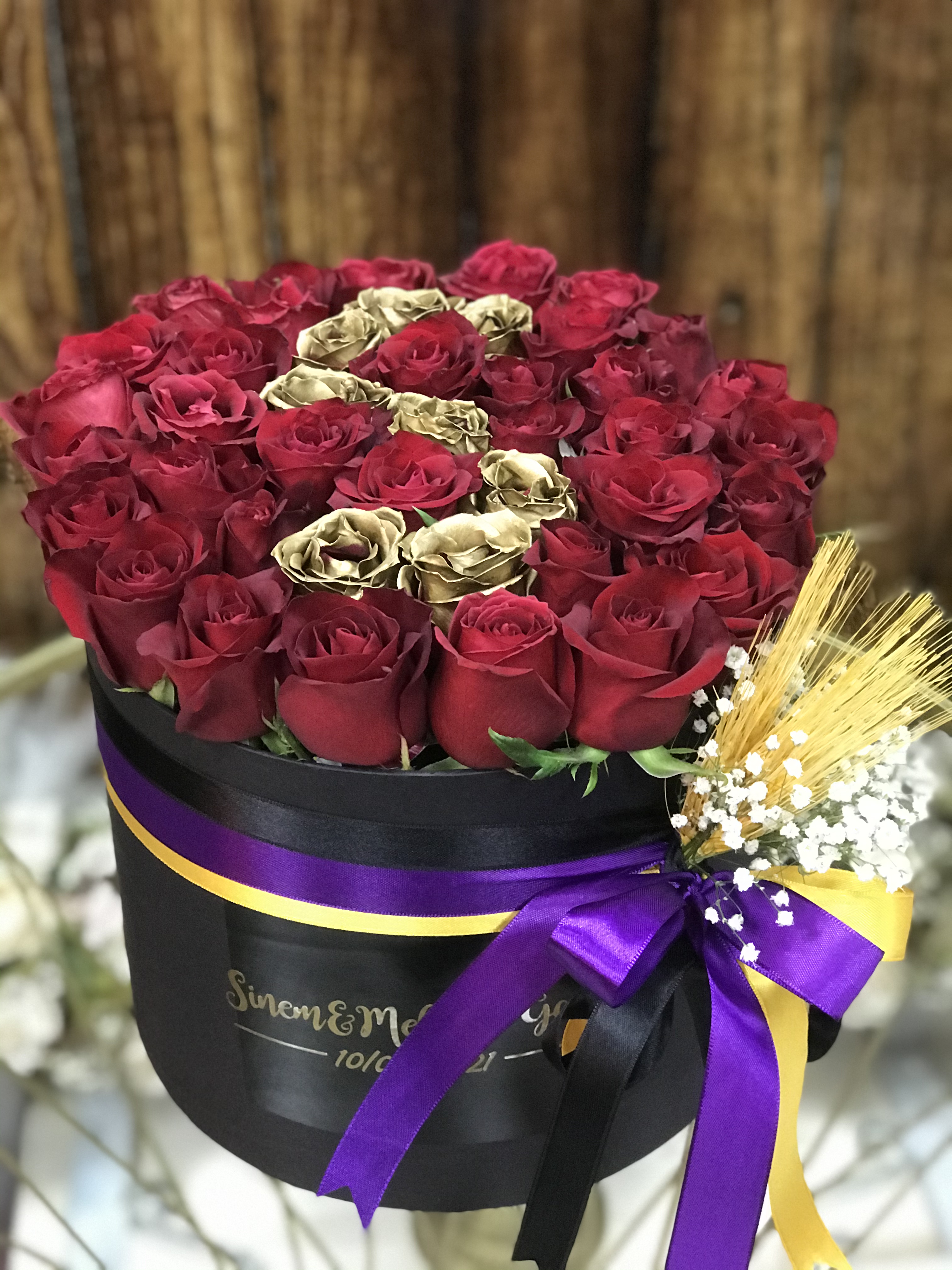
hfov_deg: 25.7
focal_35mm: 57
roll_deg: +2.0
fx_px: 2090
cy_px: 635
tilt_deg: -32.8
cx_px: 476
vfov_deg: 33.8
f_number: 2.8
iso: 800
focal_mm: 6.6
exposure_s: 1/50
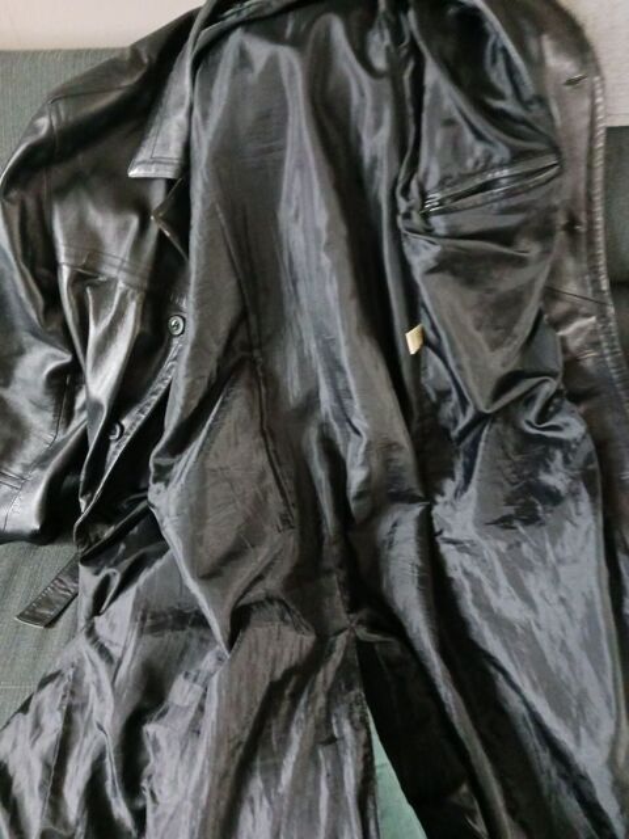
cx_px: 314
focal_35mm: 27
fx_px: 654
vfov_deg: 65.3
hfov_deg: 51.4
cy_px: 420
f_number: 1.8
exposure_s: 1/10
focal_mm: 4
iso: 2000
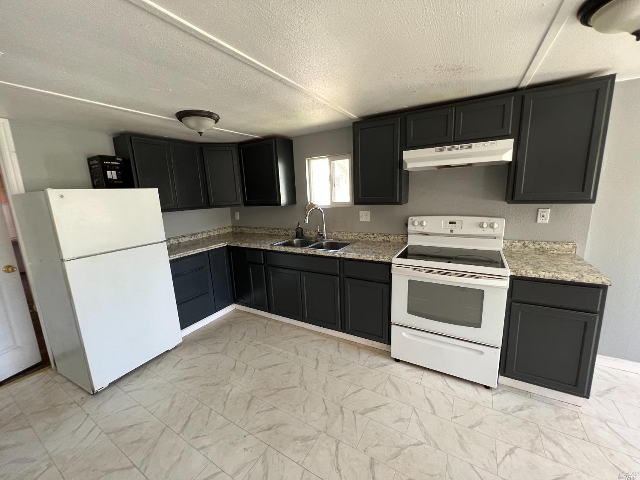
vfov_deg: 89.9
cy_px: 240
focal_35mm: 13
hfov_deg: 106.2
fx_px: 240
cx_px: 320
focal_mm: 1.57
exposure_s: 1/74
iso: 250
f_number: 1.8
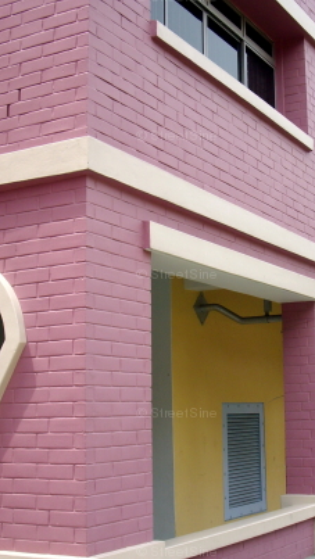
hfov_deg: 21.6
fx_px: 816
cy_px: 276
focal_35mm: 55
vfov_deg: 37.8
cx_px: 240
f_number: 2.8
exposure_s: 1/400
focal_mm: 6.2
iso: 80
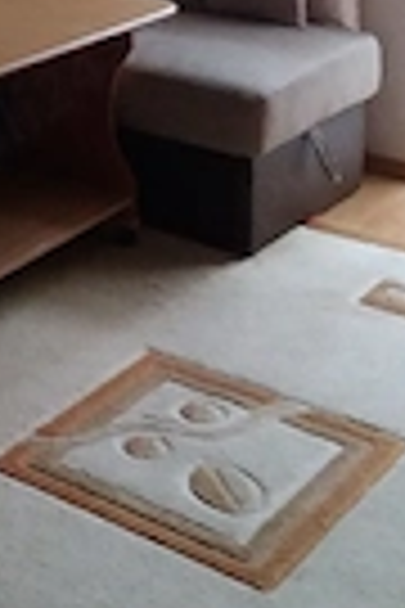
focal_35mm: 86
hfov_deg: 14.7
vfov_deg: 21.3
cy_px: -189
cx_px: -225
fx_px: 1451
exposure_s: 1/30
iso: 160
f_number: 1.9
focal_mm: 3.7
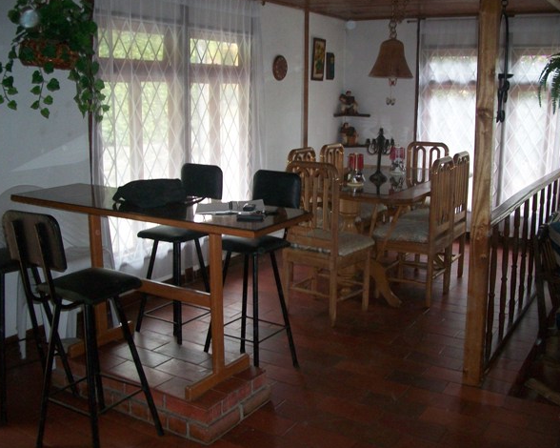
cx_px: 292
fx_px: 563
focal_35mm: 34
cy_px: 222
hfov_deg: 52.8
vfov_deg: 43.3
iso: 160
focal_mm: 5.7
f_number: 2.9
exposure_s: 1/60
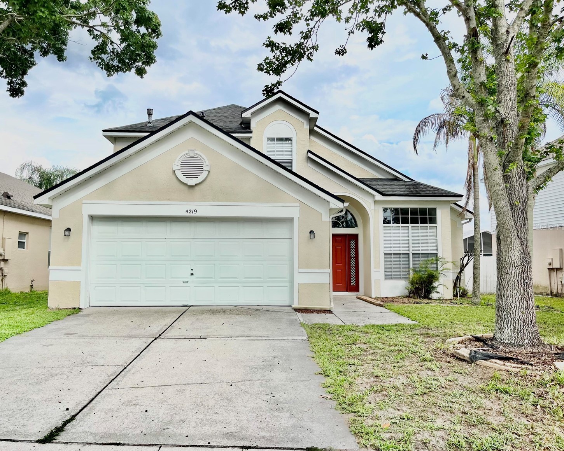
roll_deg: -0.2
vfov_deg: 51.5
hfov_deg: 62.1
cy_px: 227
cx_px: 261
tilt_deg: +4.9
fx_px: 467
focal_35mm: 28
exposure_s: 1/3311
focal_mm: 5.1
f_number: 1.6
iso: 50
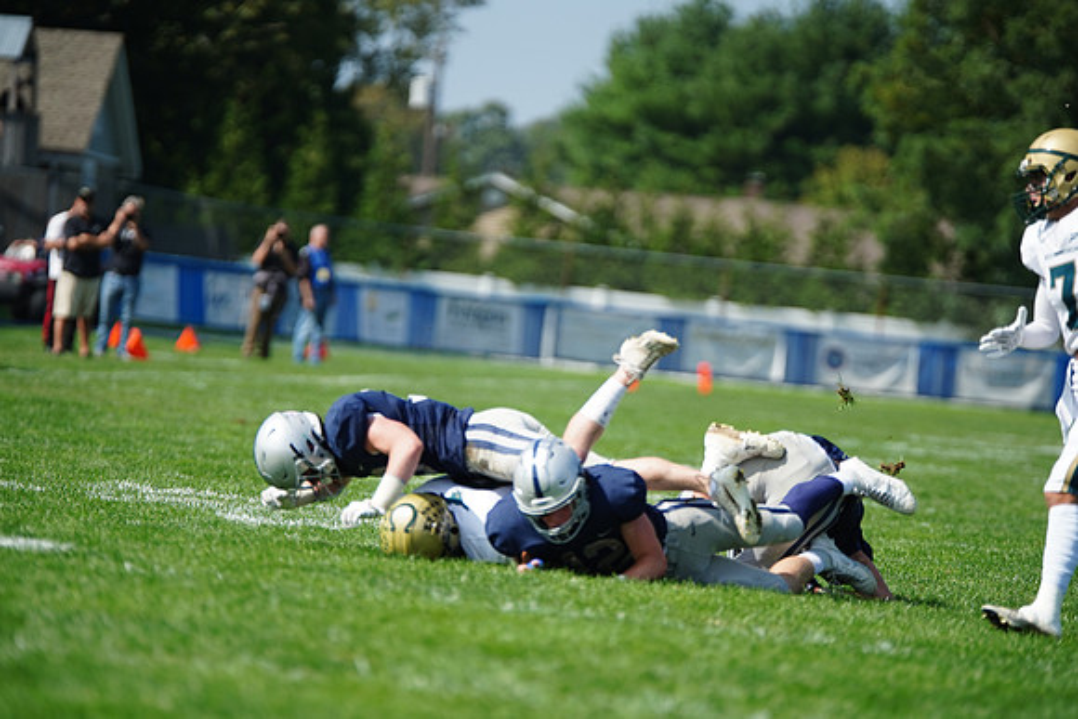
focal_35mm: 234
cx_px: 539
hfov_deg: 8.8
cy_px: 360
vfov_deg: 5.9
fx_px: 7008
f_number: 2.8
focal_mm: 234
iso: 400
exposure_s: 1/4000
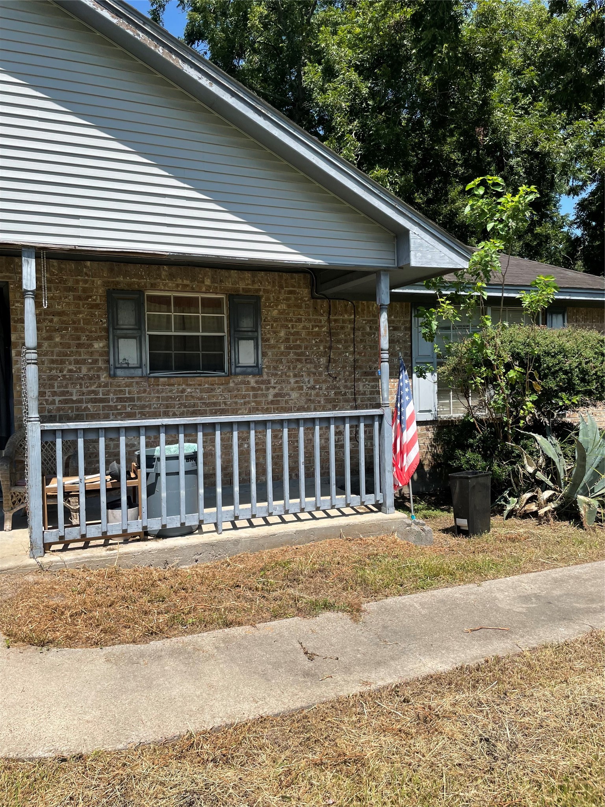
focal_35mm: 26
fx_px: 606
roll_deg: -0.1
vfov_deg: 67.3
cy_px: 404
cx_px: 302
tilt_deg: +2.7
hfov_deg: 53.1
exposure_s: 1/2817
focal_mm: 4.2
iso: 32
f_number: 1.6
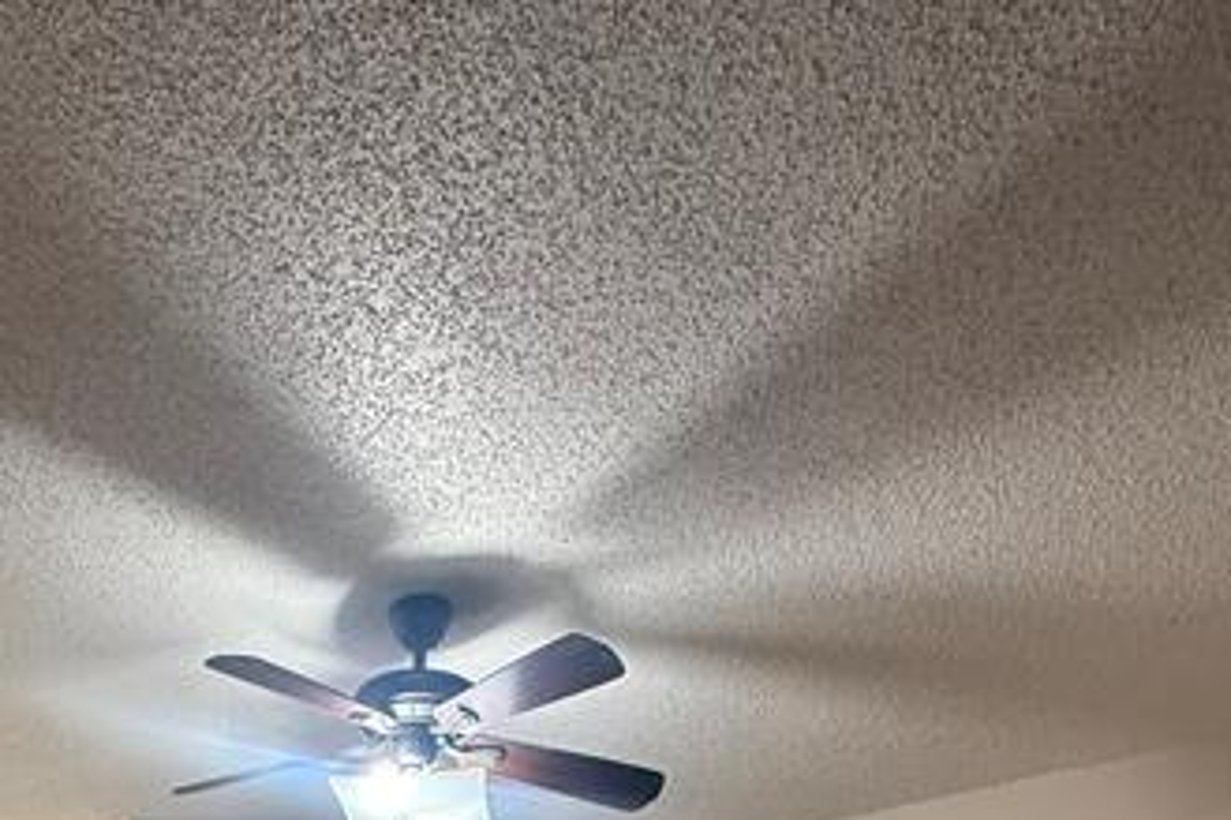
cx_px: 299
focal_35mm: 34
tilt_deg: -5.0
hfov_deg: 53.2
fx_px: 1162
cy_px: 1348
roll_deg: -0.7
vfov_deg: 24.8
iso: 320
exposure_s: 1/120
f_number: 2.2
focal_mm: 2.22
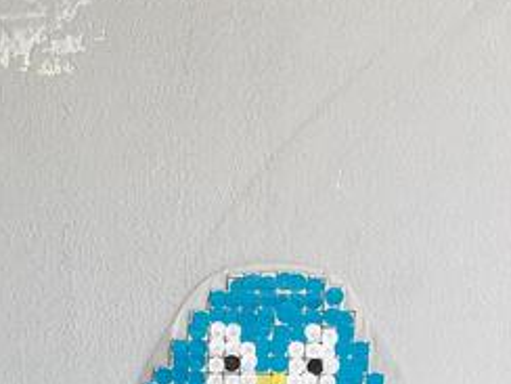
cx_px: -111
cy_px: 335
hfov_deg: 20.5
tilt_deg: -6.9
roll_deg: +0.5
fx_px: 1314
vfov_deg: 16.4
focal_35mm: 89
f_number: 2.4
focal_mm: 3.3
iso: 25
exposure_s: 1/114
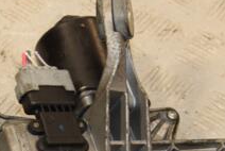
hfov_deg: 12.7
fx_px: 1008
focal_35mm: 161
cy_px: 150
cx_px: 94
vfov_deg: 8.5
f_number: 7.1
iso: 800
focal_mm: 38
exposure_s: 1/200
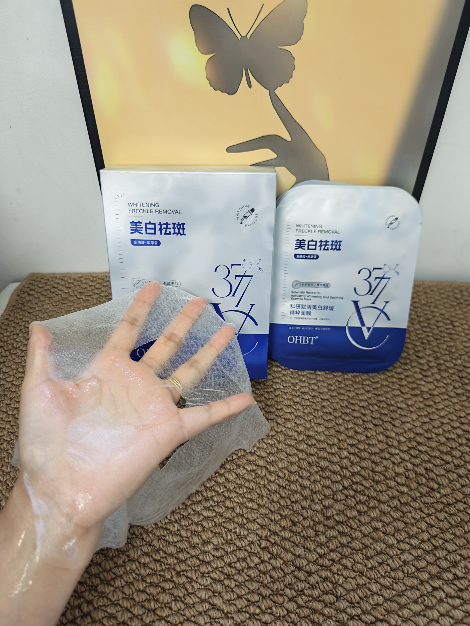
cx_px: 235
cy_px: 313
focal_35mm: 23
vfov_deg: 73.9
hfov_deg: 58.9
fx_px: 416
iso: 160
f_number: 1.6
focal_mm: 6.55
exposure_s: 1/33
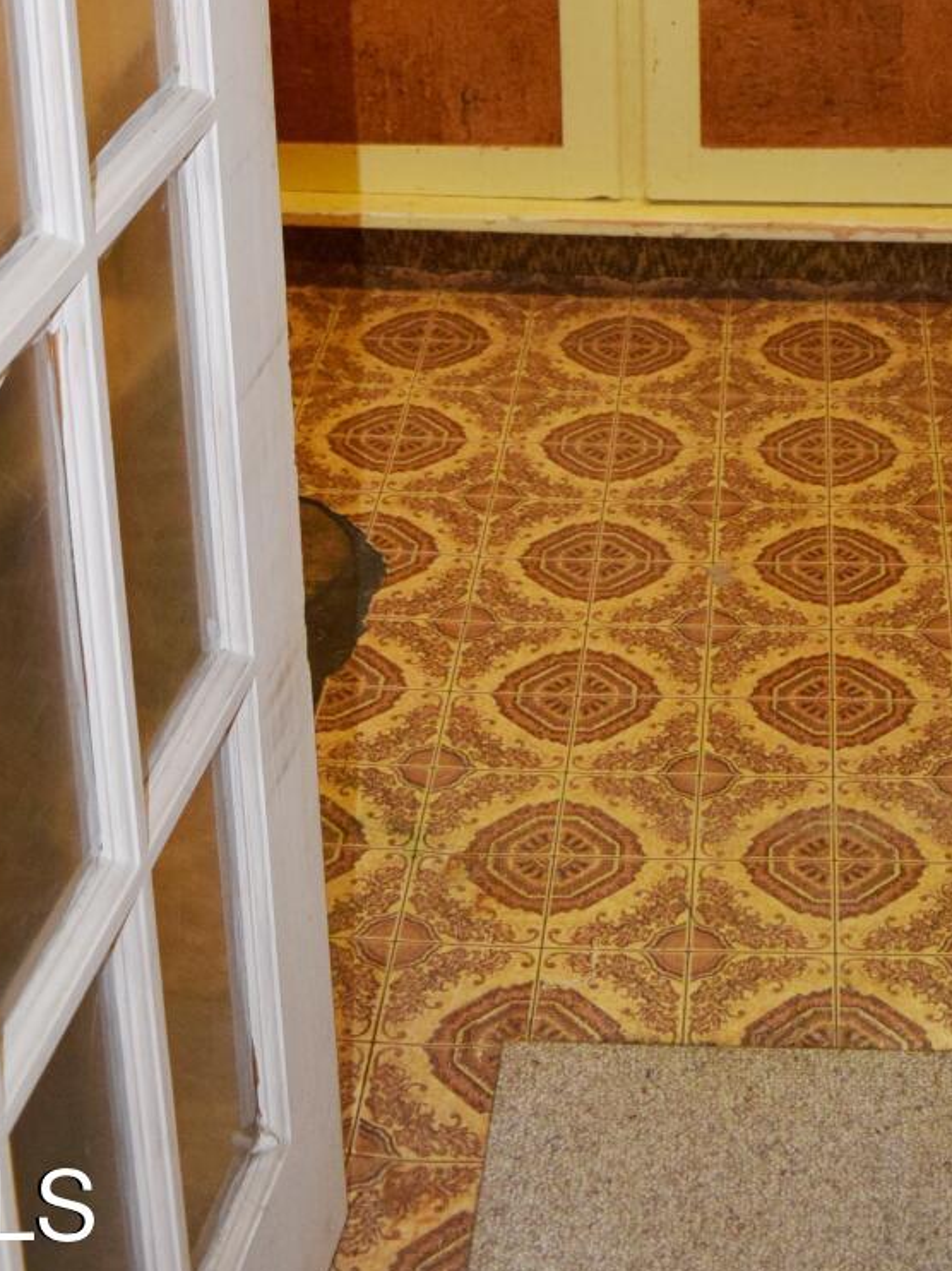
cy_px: -349
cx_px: 730
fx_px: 2568
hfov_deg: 20.8
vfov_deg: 24.5
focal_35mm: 70
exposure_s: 1/80
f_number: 4.5
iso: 800
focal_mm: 18
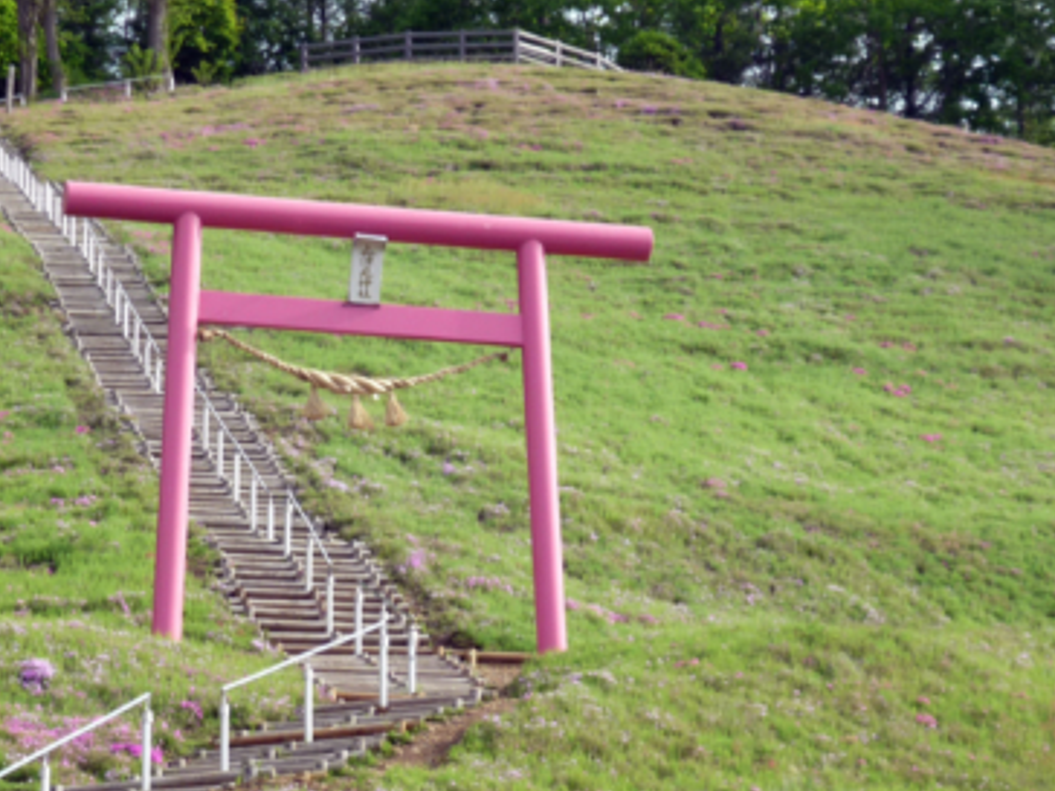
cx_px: 336
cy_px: 345
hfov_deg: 12.0
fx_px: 5029
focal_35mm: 165
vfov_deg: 9.0
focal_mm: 16.5
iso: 100
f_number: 5.1
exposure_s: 1/160
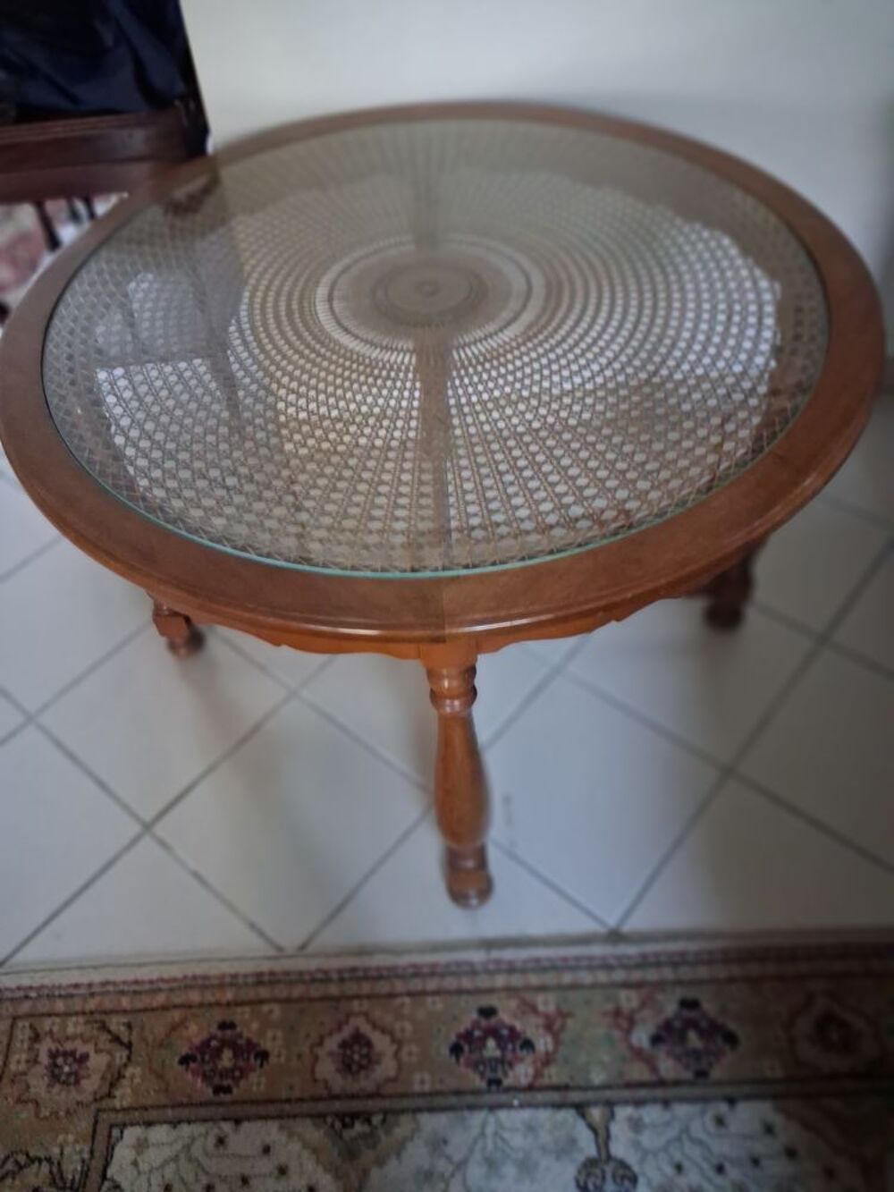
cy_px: 596
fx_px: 930
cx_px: 447
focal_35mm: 27
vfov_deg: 65.3
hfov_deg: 51.4
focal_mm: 4
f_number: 1.8
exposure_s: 1/24
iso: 1000
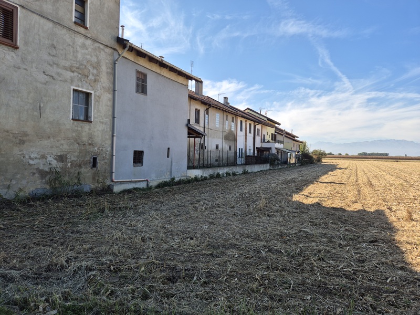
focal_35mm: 23
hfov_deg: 73.9
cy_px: 158
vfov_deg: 58.9
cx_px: 210
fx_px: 279
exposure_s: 1/1040
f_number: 1.8
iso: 25
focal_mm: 5.4
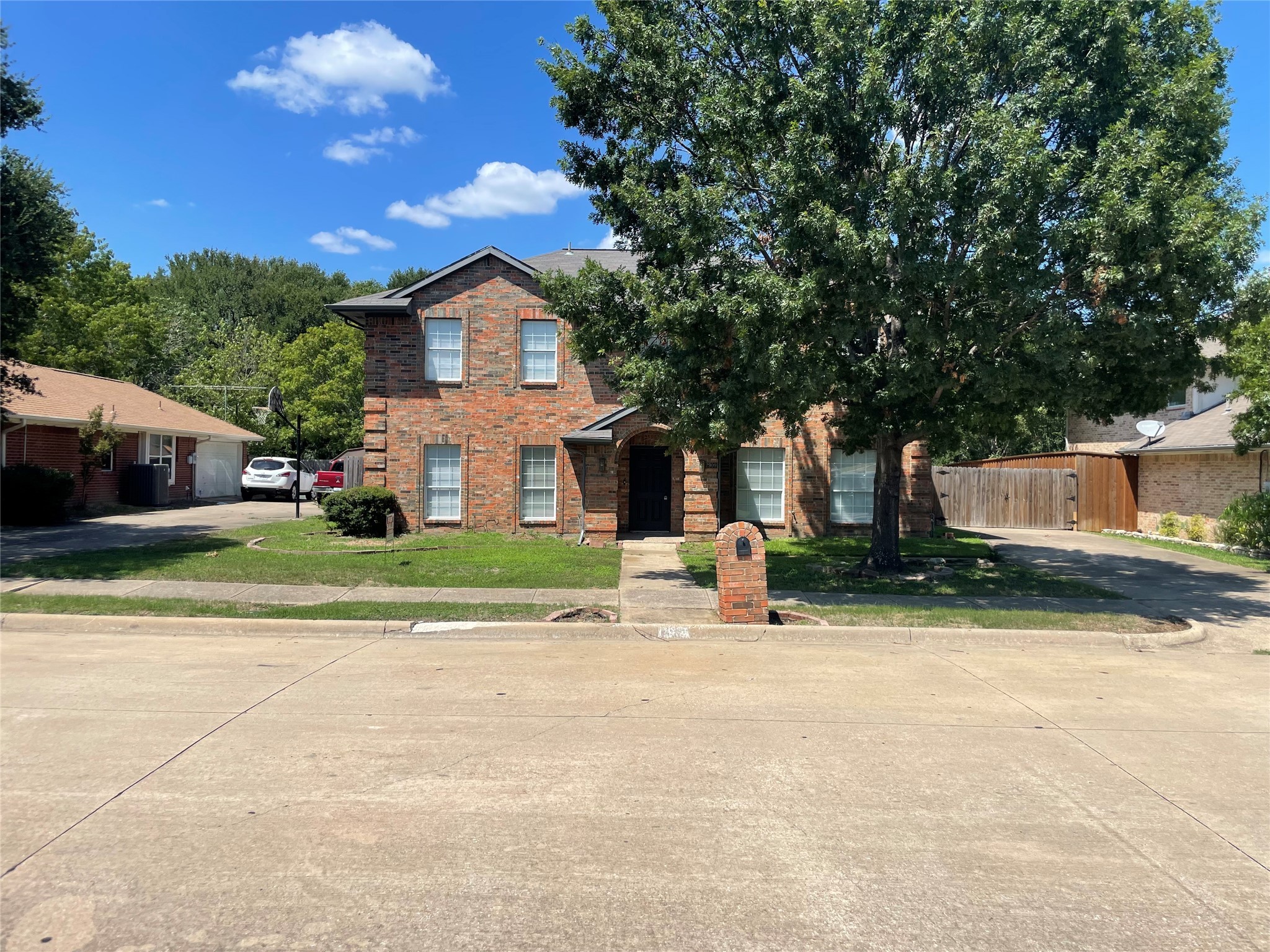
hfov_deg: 67.3
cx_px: 635
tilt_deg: -0.4
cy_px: 476
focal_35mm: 26
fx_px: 954
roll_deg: -0.8
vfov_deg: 53.1
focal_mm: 4.2
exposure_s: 1/3610
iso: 32
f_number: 1.6
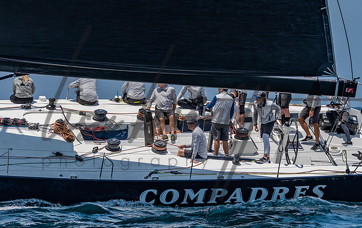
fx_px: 2858
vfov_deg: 4.6
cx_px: 261
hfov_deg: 7.2
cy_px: 77
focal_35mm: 289
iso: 320
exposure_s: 1/2000
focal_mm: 130
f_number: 5.6
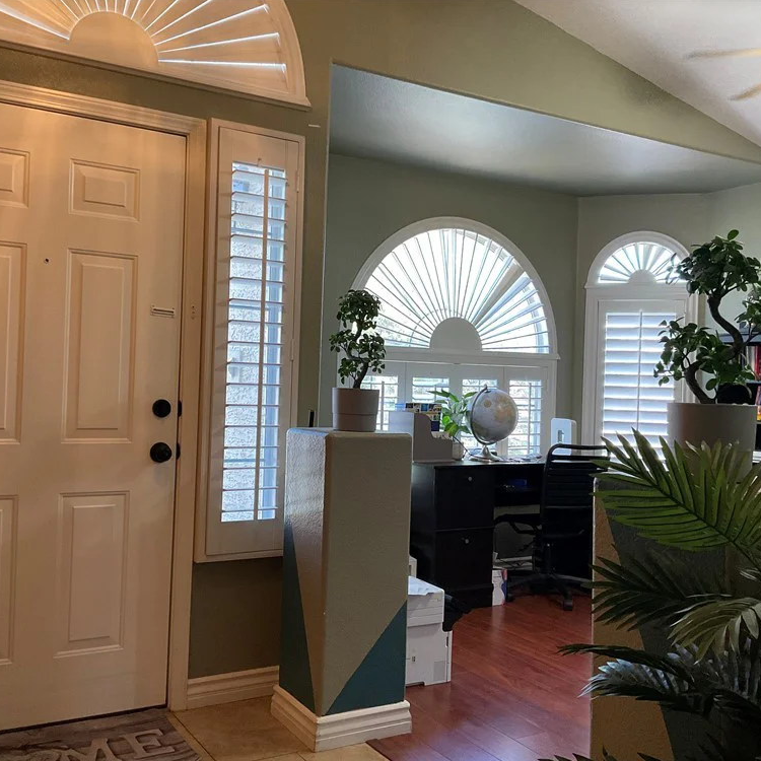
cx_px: 377
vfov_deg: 47.2
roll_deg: -1.8
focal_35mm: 35
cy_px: 388
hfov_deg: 47.2
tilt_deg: -0.5
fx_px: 871
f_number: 1.8
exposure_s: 1/60
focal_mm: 3
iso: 125
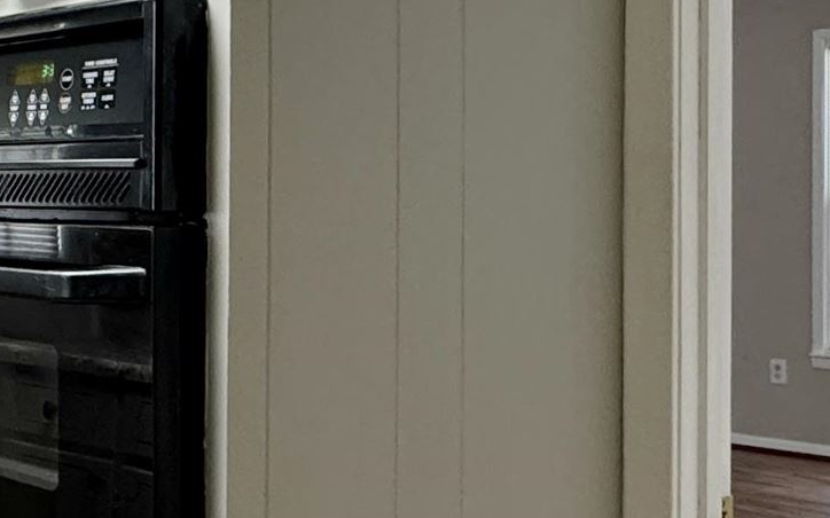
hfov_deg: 30.3
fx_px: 1425
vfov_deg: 20.6
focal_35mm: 63
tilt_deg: -0.7
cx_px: 8
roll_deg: -0.6
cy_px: 199
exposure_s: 1/60
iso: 250
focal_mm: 2.22
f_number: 2.2
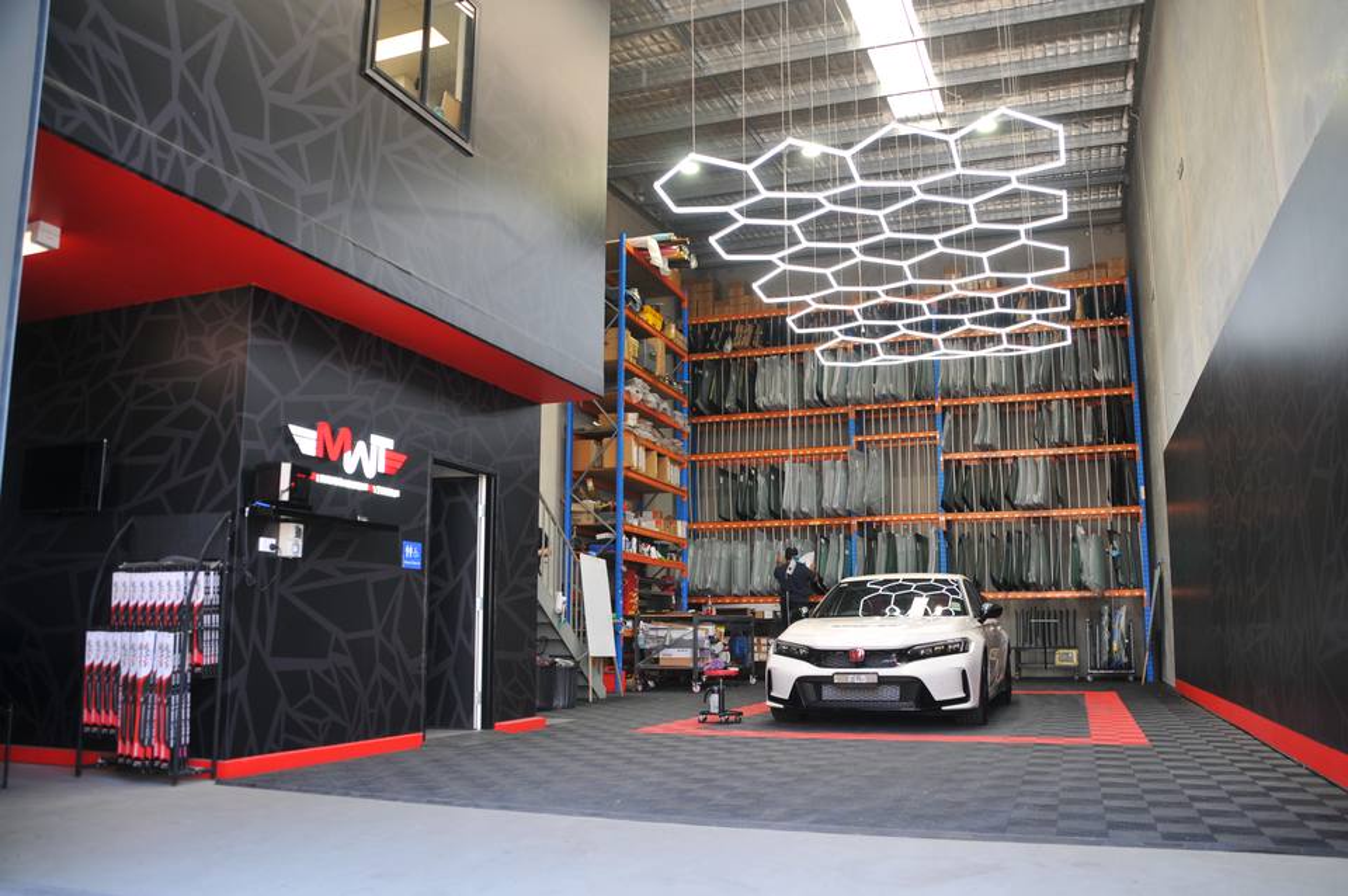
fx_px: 1010
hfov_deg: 67.4
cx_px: 674
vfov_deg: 47.8
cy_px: 448
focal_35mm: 27
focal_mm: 18
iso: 200
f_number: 3.5
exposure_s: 1/100
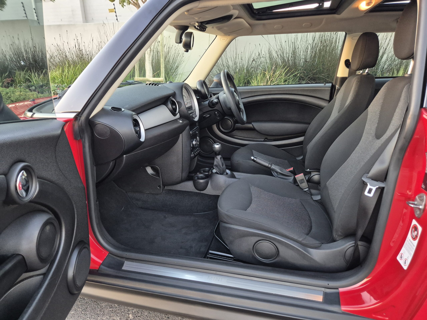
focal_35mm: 23
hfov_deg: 73.9
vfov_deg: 58.9
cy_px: 160
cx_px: 214
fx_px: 284
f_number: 1.8
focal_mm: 5.4
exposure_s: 1/100
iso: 640
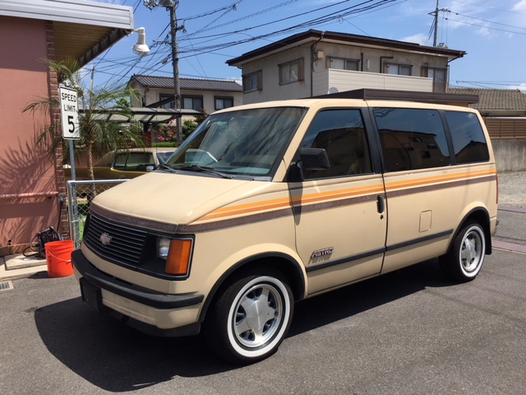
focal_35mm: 29
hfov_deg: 61.7
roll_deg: +2.1
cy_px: 198
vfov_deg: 48.2
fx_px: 441
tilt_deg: -6.7
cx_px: 263
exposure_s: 1/1876
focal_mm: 4.15
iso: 25
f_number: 2.2
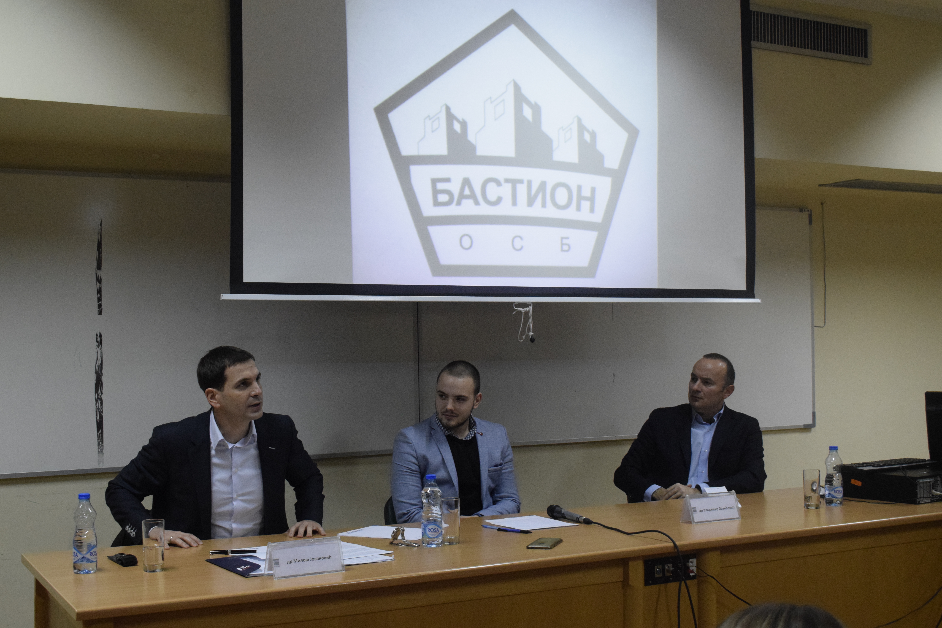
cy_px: 314
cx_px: 471
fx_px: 1217
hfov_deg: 42.3
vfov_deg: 28.9
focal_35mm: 46
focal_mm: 31
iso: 3200
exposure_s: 1/100
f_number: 6.3
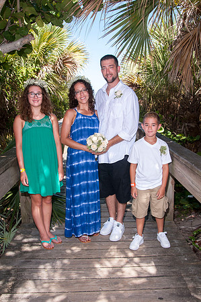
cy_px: 151
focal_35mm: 33
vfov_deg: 57.3
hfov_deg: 39.9
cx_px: 100
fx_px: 277
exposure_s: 1/250
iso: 100
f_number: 5.6
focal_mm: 22
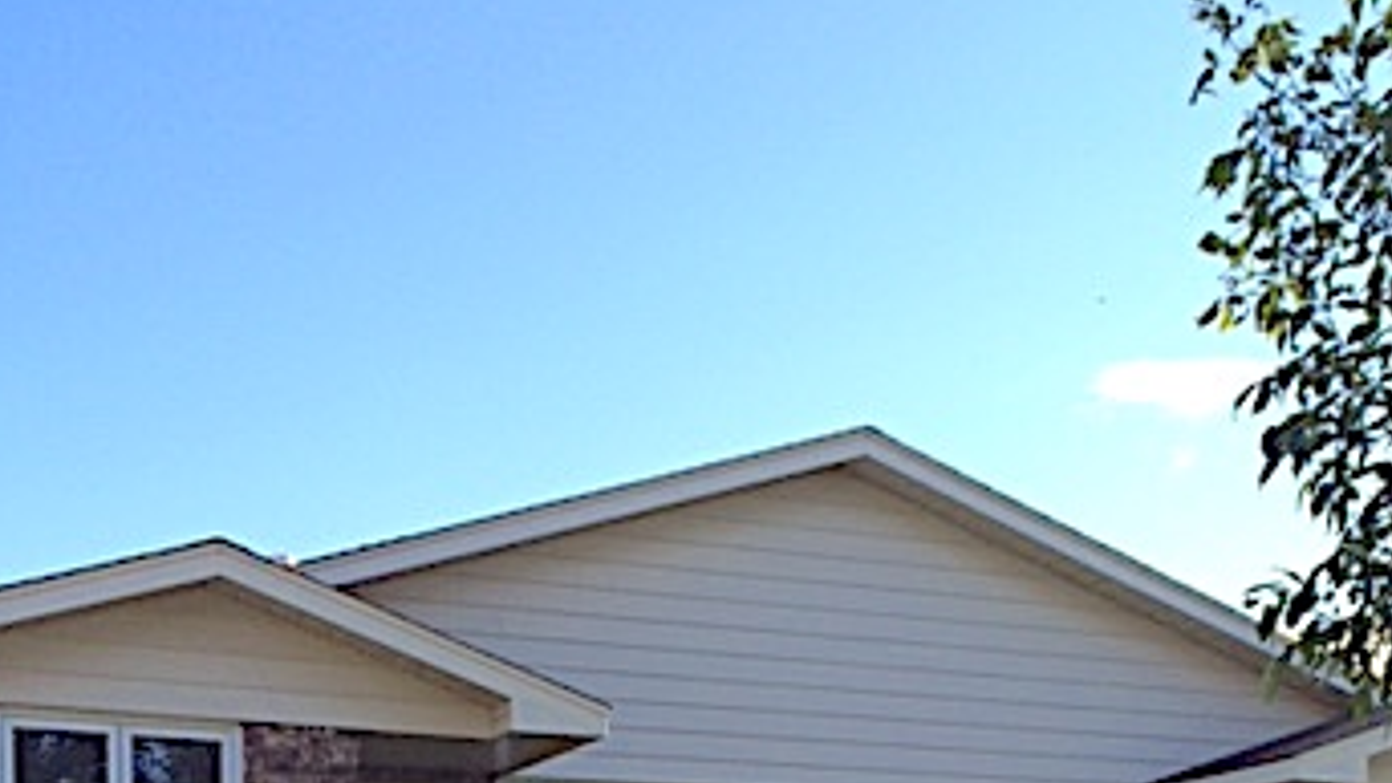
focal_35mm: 59
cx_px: 759
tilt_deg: +0.0
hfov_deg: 35.4
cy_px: 1116
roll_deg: +2.2
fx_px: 2178
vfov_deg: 18.4
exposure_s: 1/774
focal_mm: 4.15
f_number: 2.2
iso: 32
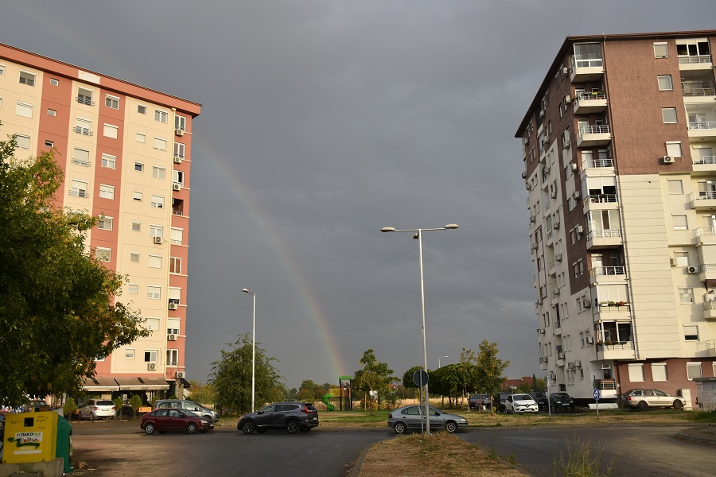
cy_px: 238
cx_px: 358
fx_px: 686
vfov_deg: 38.4
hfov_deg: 55.1
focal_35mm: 34
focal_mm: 23
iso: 200
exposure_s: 1/250
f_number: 5.6
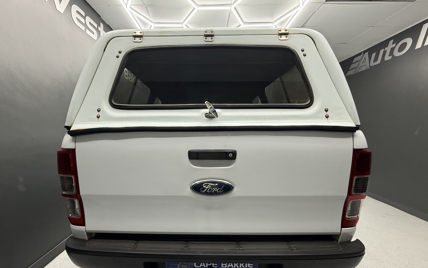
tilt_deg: -10.9
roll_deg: +0.4
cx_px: 203
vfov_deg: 70.2
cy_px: 166
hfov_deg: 97.7
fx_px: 187
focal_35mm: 16
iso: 200
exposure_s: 1/100
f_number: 2.2
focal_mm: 2.22
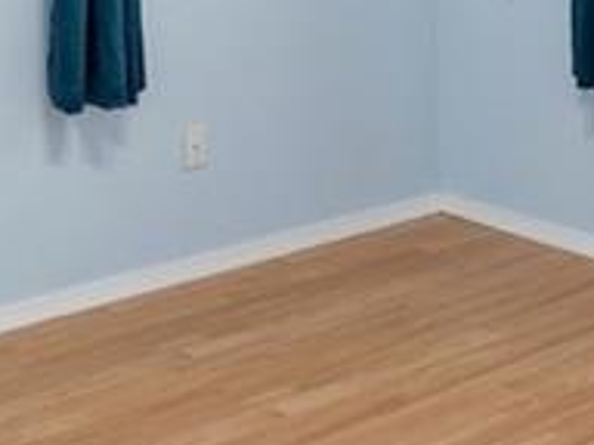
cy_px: -213
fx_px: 1321
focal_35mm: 77
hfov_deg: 25.1
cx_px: 439
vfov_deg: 17.3
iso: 100
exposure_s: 1/200
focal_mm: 10
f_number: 4
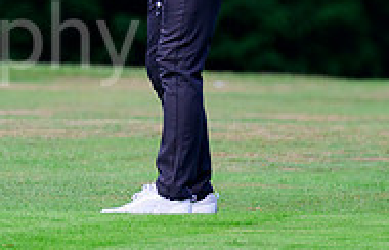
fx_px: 19648
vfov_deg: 0.7
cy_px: -85
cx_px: 26
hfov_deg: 1.1
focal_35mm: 1839
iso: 500
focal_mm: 400
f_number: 5.6
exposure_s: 1/800
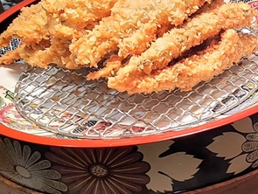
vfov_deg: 16.6
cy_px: 165
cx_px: 375
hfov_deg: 19.6
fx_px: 657
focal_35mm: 88
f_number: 1.7
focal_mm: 4.32
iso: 50
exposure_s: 1/120
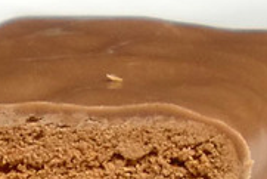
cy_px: 166
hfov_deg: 26.7
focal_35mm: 74
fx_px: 549
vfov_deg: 18.1
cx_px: 49
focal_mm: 4.65
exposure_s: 1/80
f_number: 2.6
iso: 64
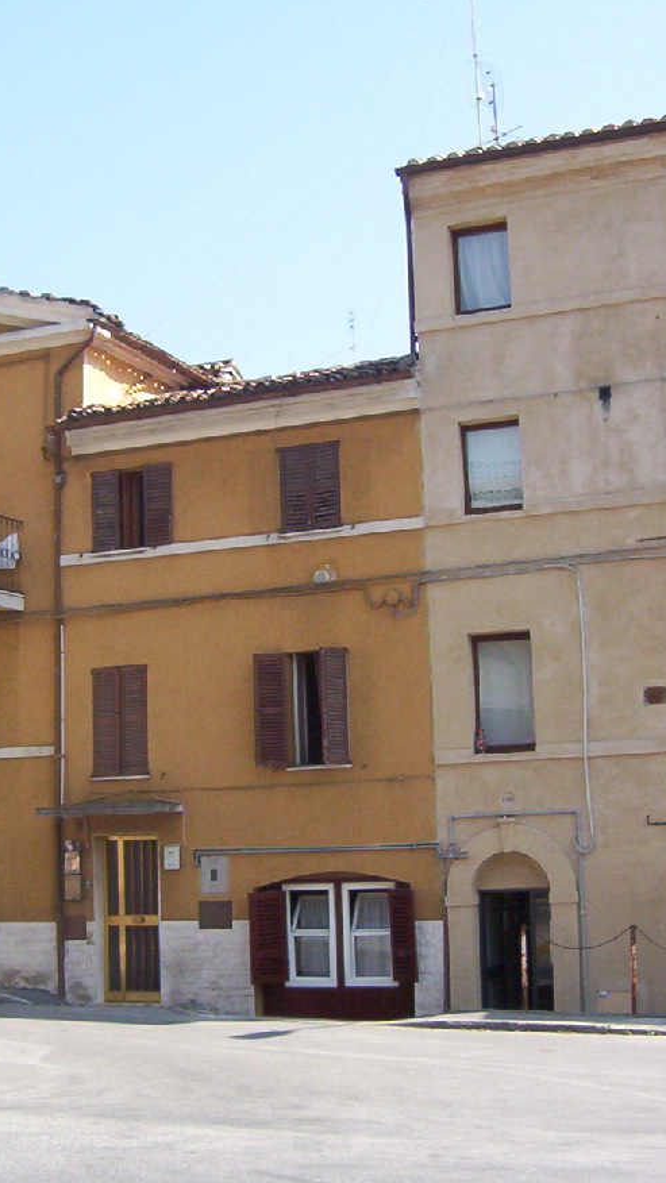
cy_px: 594
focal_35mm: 53
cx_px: 245
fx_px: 1663
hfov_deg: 22.6
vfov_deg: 39.2
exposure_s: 1/369
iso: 100
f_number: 5.24
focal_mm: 5.54
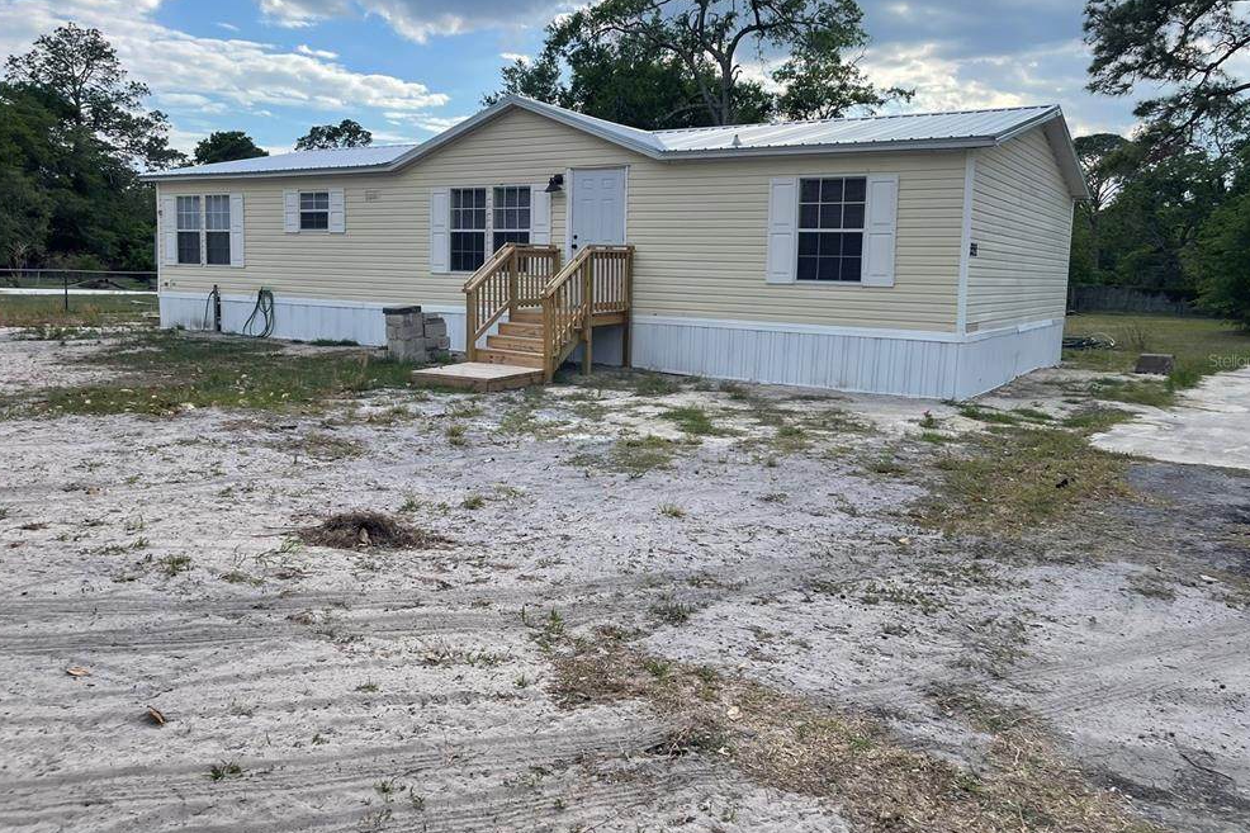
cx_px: 636
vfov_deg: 47.8
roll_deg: -0.8
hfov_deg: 67.4
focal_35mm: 27
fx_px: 937
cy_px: 360
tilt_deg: -7.6
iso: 32
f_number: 1.6
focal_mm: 5.1
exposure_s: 1/2433
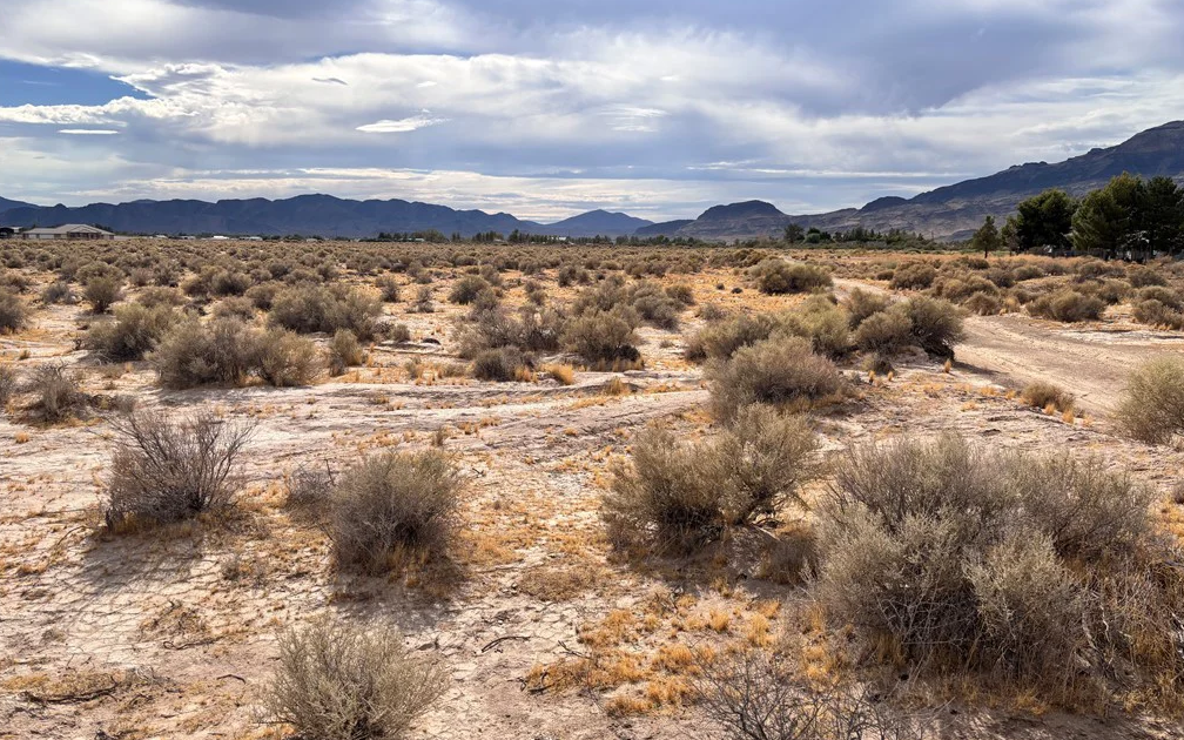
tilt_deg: -8.6
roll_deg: -0.8
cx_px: 597
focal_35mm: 28
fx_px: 903
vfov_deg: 44.5
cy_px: 381
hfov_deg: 66.5
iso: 50
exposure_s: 1/6711
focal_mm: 5.96
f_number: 1.6
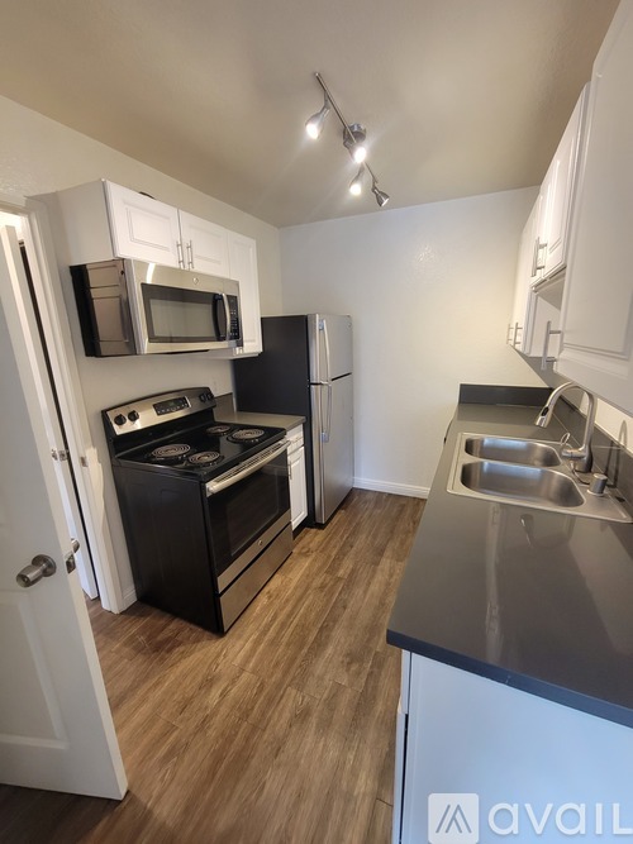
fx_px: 317
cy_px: 422
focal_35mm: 13
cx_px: 316
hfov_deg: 89.9
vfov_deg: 106.2
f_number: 2.2
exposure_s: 1/60
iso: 320
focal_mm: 2.2
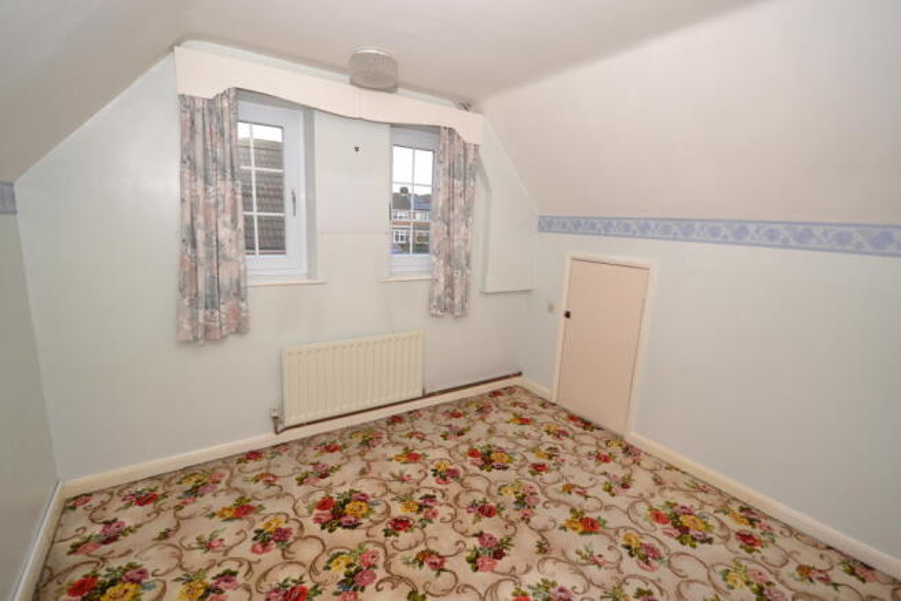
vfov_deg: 77.4
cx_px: 450
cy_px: 300
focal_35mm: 15
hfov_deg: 100.4
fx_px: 375
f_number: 5.6
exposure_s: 1/60
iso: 200
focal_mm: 10
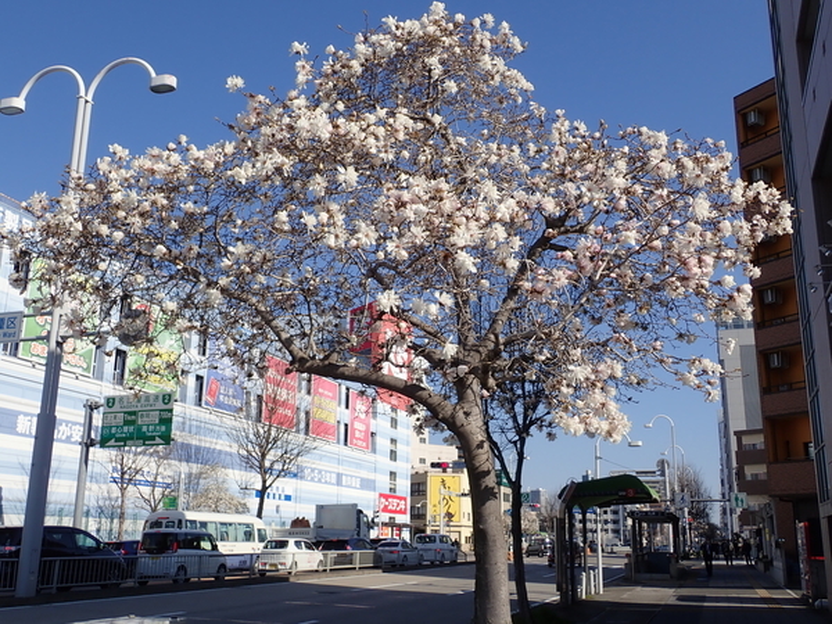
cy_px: 312
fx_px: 841
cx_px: 416
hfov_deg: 52.6
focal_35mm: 35
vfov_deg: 40.7
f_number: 10
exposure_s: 1/160
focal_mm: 6.42
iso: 100
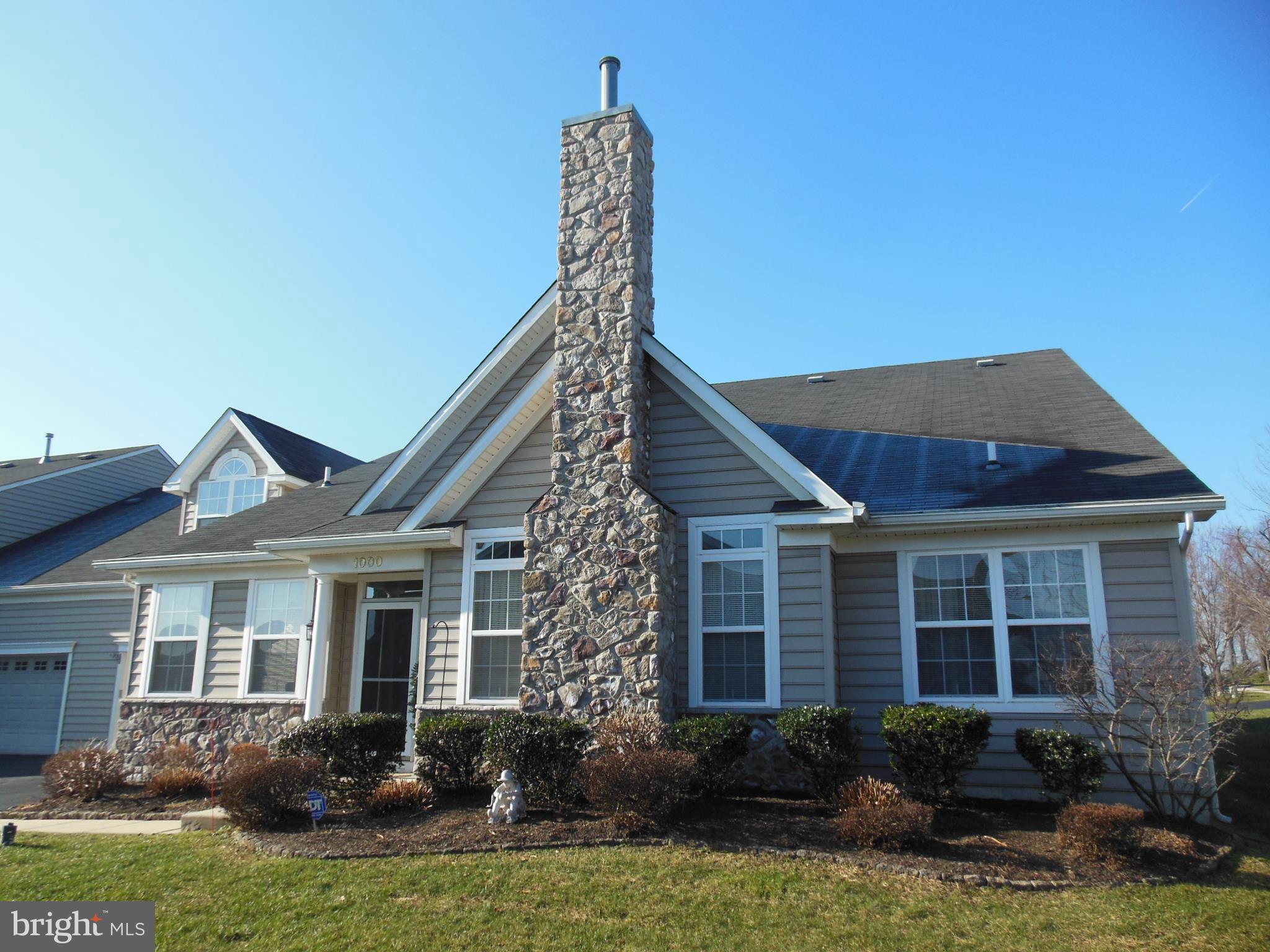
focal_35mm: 25
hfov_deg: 69.4
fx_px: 917
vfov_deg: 54.9
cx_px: 635
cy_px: 476
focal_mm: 4.5
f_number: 3.2
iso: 125
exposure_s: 1/800
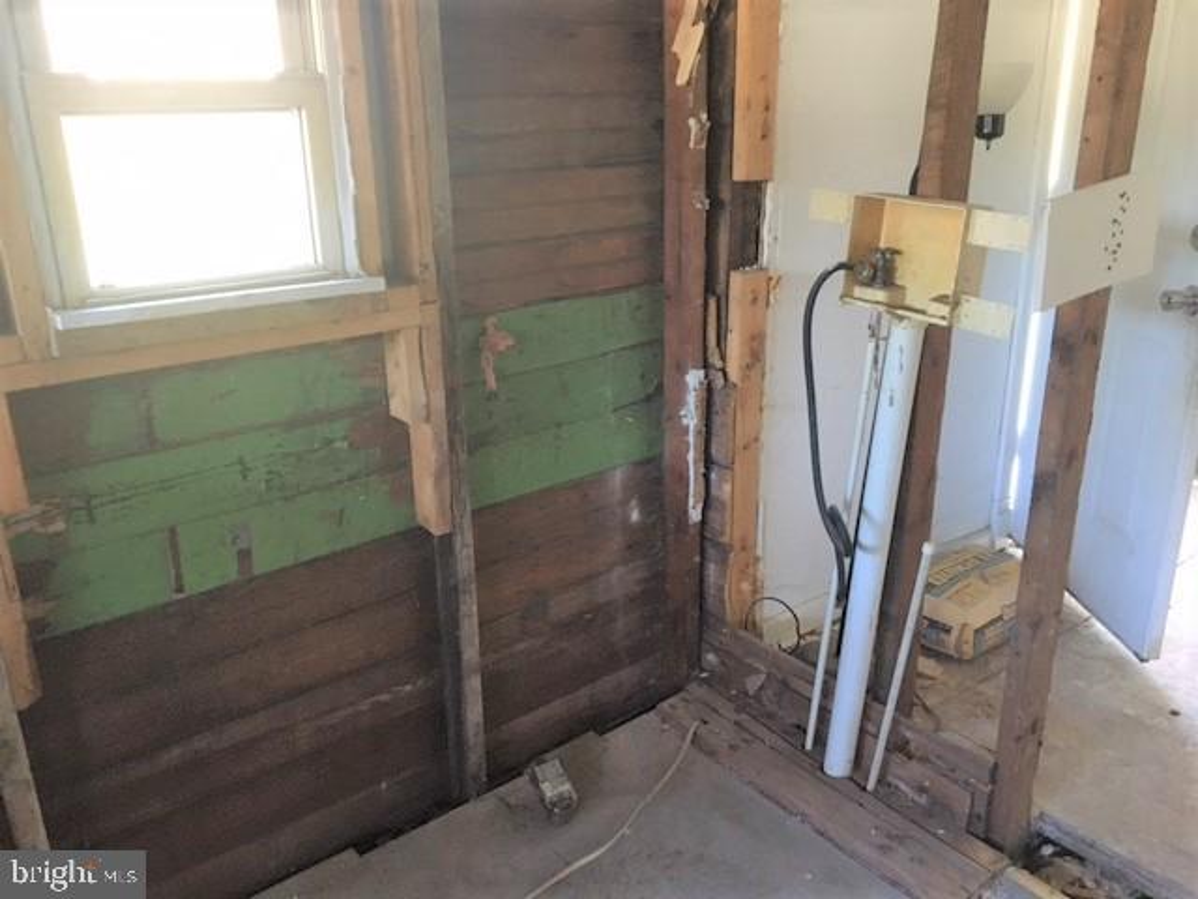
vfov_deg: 48.2
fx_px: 1004
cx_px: 599
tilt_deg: -17.0
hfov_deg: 61.7
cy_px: 450
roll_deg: +0.6
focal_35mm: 29
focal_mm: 4.15
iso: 200
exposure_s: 1/30
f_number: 2.2
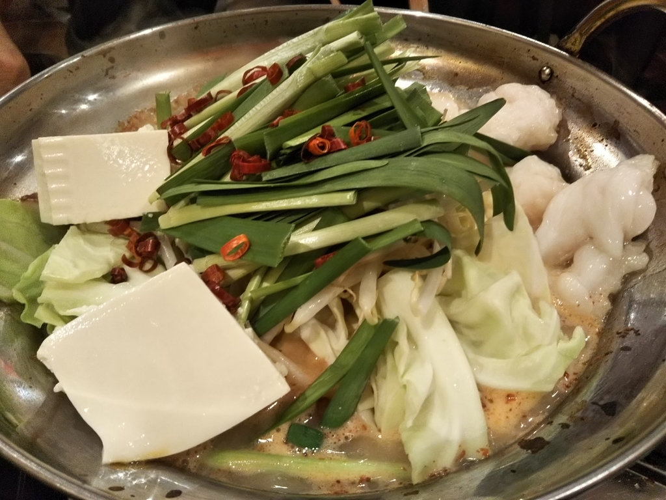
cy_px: 250
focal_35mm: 30
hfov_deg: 60.0
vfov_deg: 46.8
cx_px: 333
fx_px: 577
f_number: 2.2
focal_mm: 4
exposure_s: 1/30
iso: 160
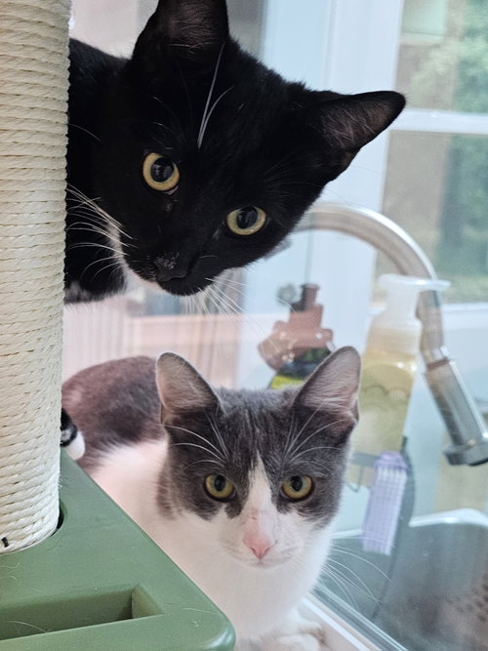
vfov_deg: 73.9
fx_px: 432
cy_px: 326
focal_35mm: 23
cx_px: 244
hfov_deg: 58.9
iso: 400
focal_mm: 6.3
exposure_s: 1/120
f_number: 1.7
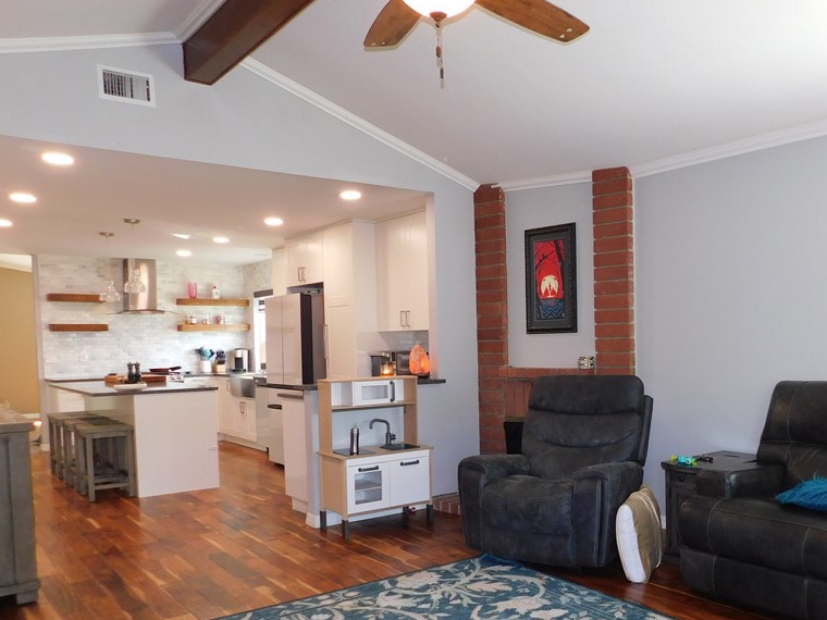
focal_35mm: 31
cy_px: 389
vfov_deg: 45.0
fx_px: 741
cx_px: 552
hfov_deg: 57.1
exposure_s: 1/30
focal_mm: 4
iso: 200
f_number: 3
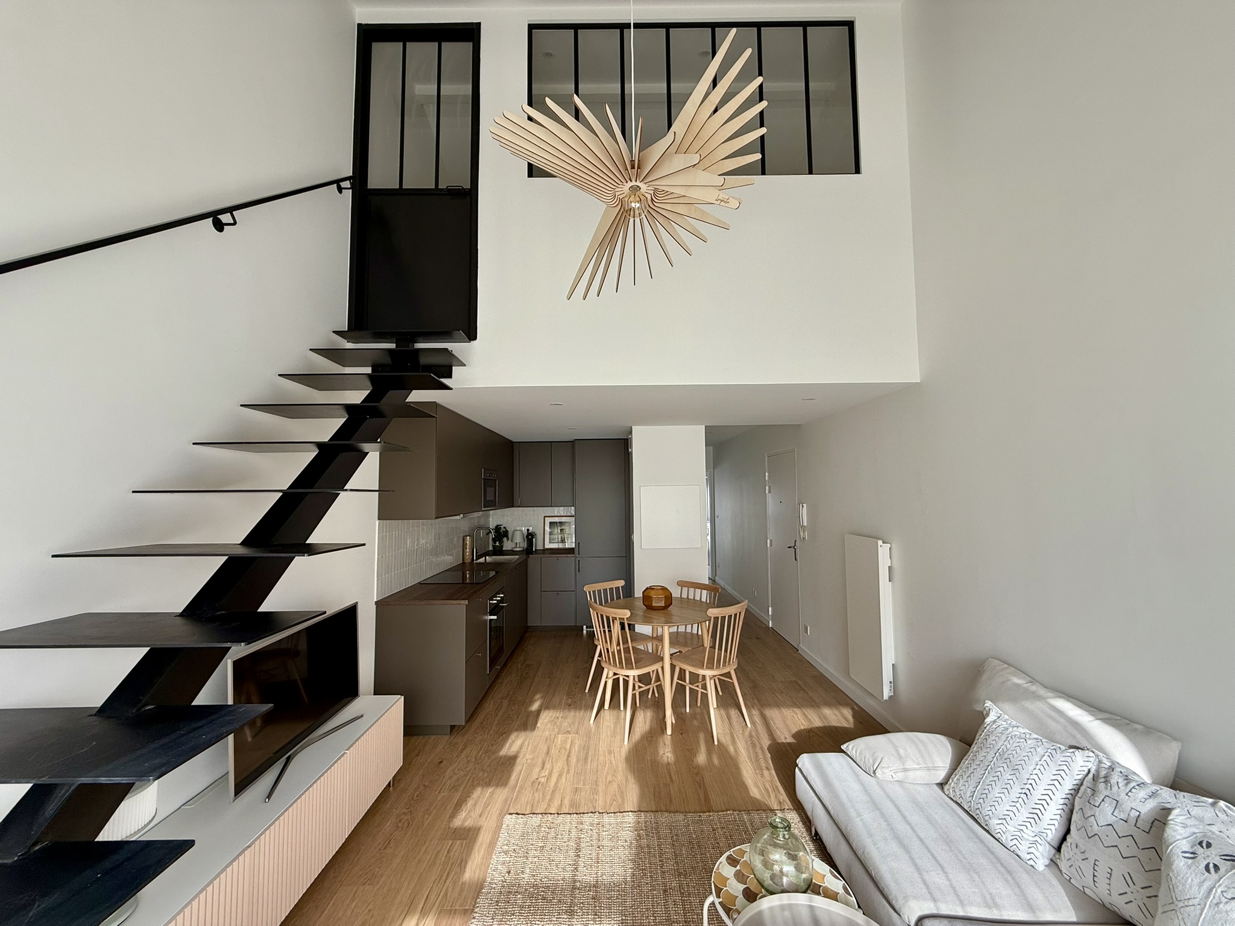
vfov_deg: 85.7
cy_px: 463
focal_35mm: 14
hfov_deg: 102.1
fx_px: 499
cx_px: 618
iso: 50
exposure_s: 1/99
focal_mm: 2.22
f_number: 2.2
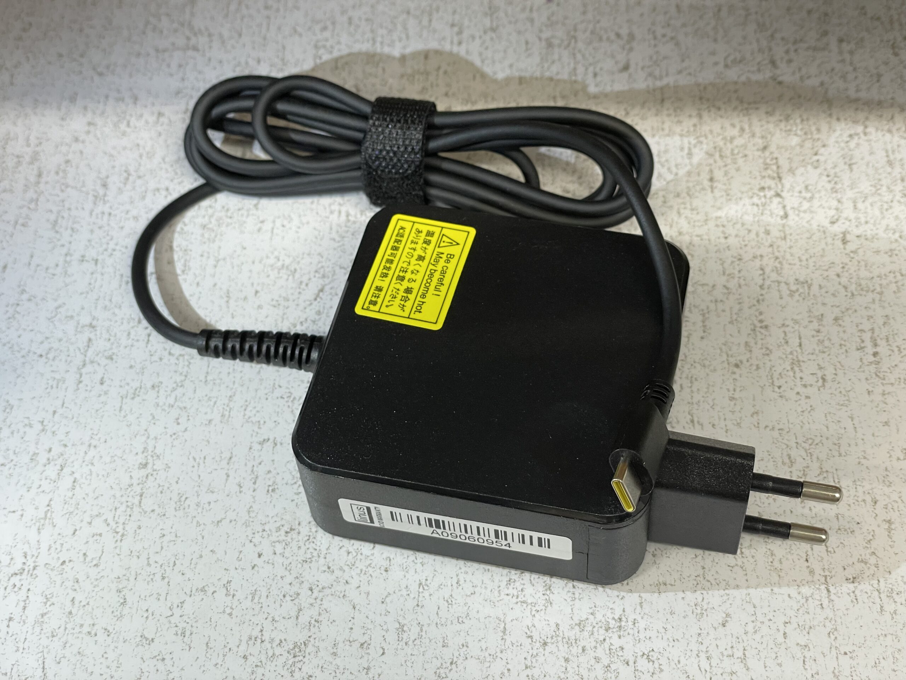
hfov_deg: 36.8
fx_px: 1361
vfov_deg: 28.0
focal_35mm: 52
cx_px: 453
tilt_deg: -54.1
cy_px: 340
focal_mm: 6
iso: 125
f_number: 2
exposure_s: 1/100
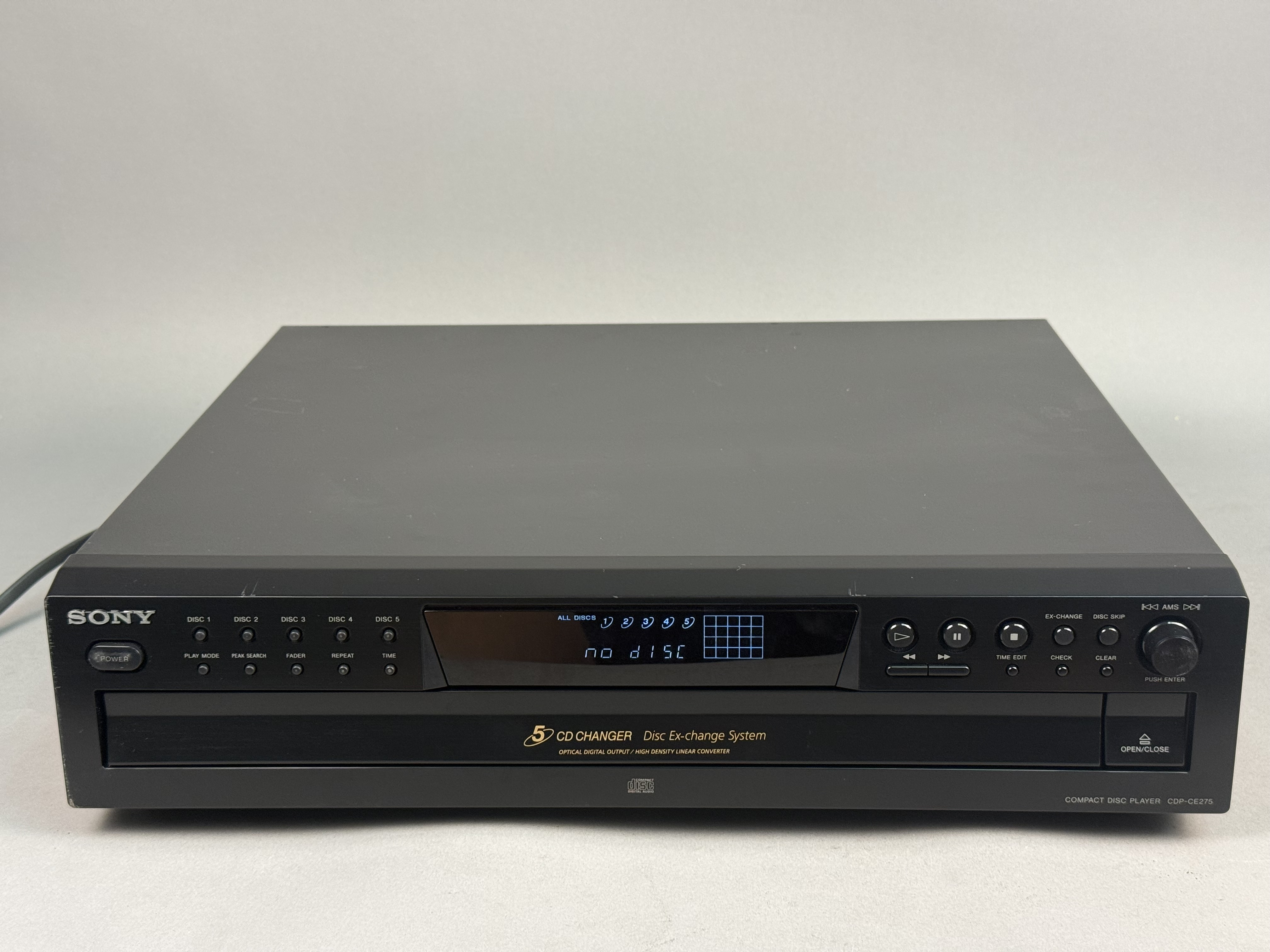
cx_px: 635
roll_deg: +1.2
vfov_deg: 30.3
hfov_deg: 39.7
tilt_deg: -18.7
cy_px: 476
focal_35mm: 48
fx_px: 1761
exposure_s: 1/60
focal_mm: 6.76
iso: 80
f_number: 1.78
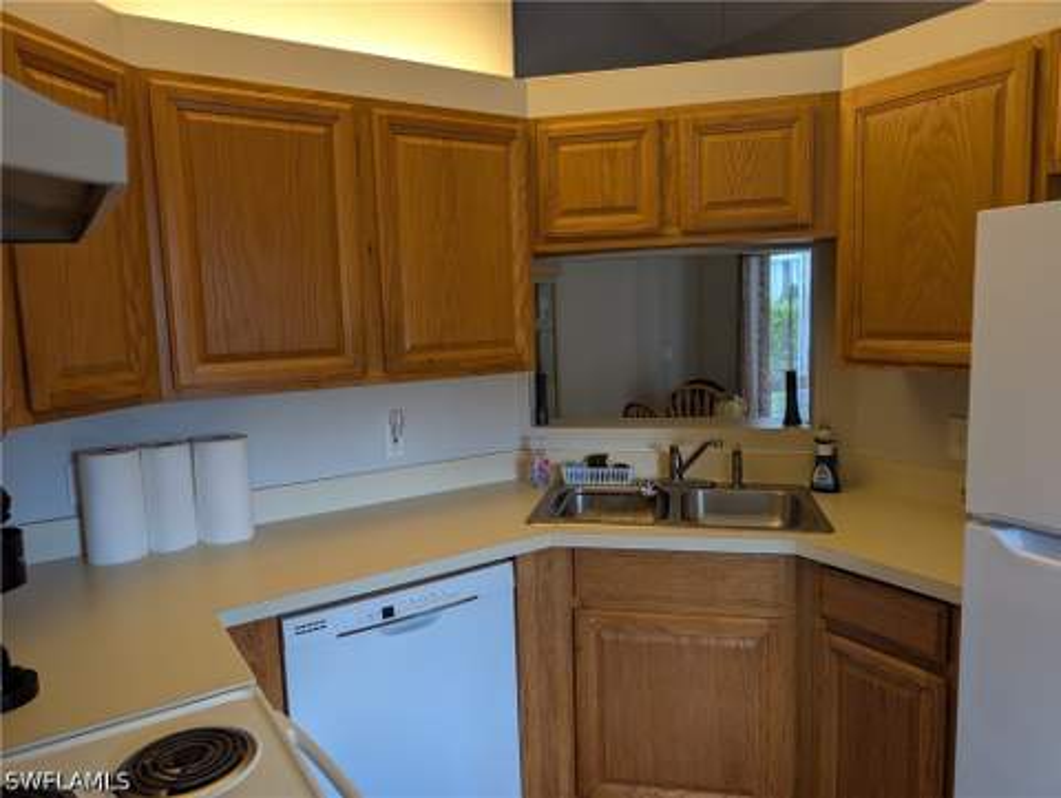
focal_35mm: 24
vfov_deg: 56.9
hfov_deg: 71.5
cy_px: 399
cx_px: 530
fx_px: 736
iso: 21
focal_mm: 6.9
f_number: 1.68
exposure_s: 1/30
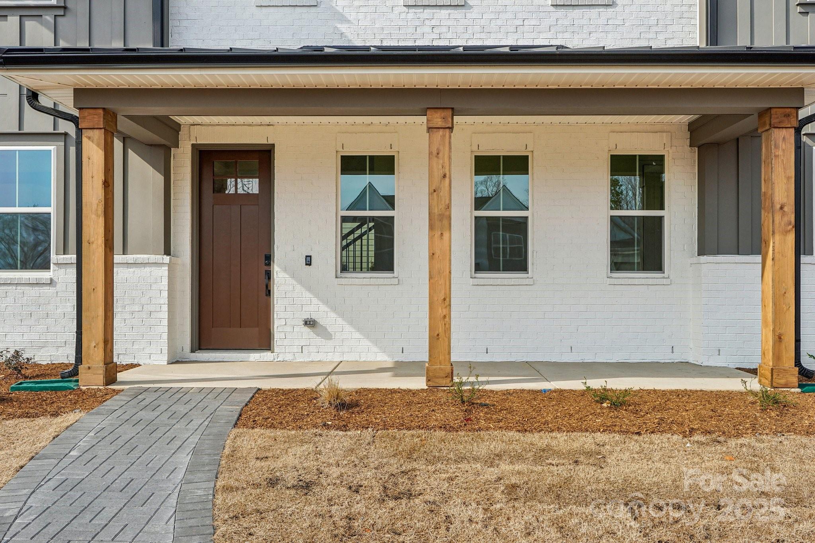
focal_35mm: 30
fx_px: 679
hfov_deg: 61.9
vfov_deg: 43.6
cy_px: 272
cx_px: 408
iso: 100
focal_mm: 20
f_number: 8
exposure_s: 1/90
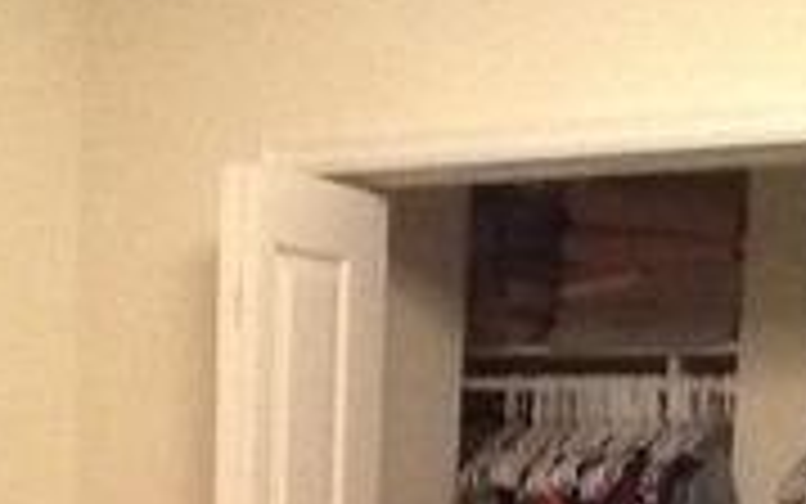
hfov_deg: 20.8
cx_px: 477
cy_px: 837
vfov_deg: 12.2
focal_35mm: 100
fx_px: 2197
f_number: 2.4
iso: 640
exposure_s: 1/15
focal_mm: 2.03
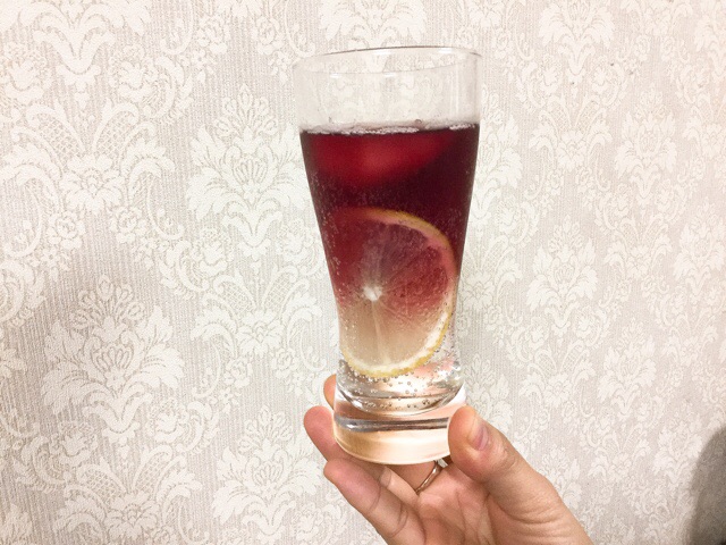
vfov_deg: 45.4
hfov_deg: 58.4
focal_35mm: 31
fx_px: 650
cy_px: 272
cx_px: 363
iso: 125
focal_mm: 3.3
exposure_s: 1/30
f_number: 2.4
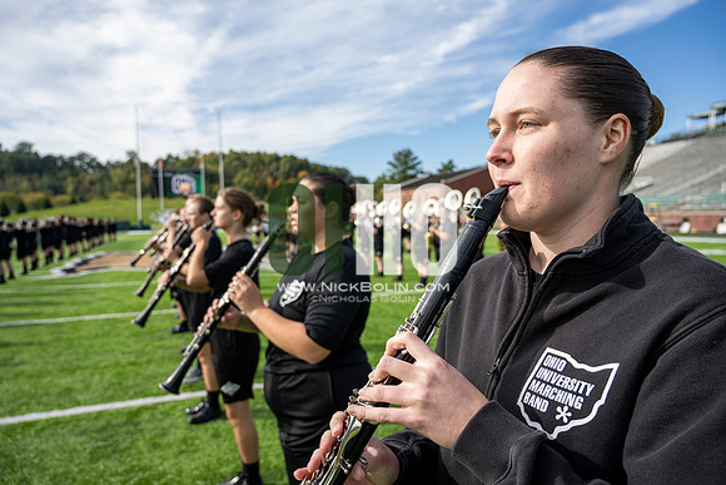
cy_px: 242
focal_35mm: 26
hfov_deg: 70.4
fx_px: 514
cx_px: 363
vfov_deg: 50.4
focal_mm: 25.5
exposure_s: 1/250
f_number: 4.5
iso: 80
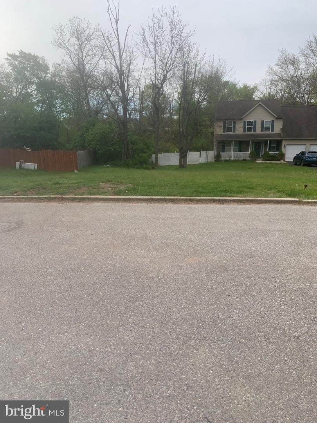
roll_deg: +0.3
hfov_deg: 53.1
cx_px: 158
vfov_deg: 67.3
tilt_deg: -13.0
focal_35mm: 26
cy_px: 212
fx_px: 317
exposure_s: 1/1812
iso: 25
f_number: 1.8
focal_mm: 4.25
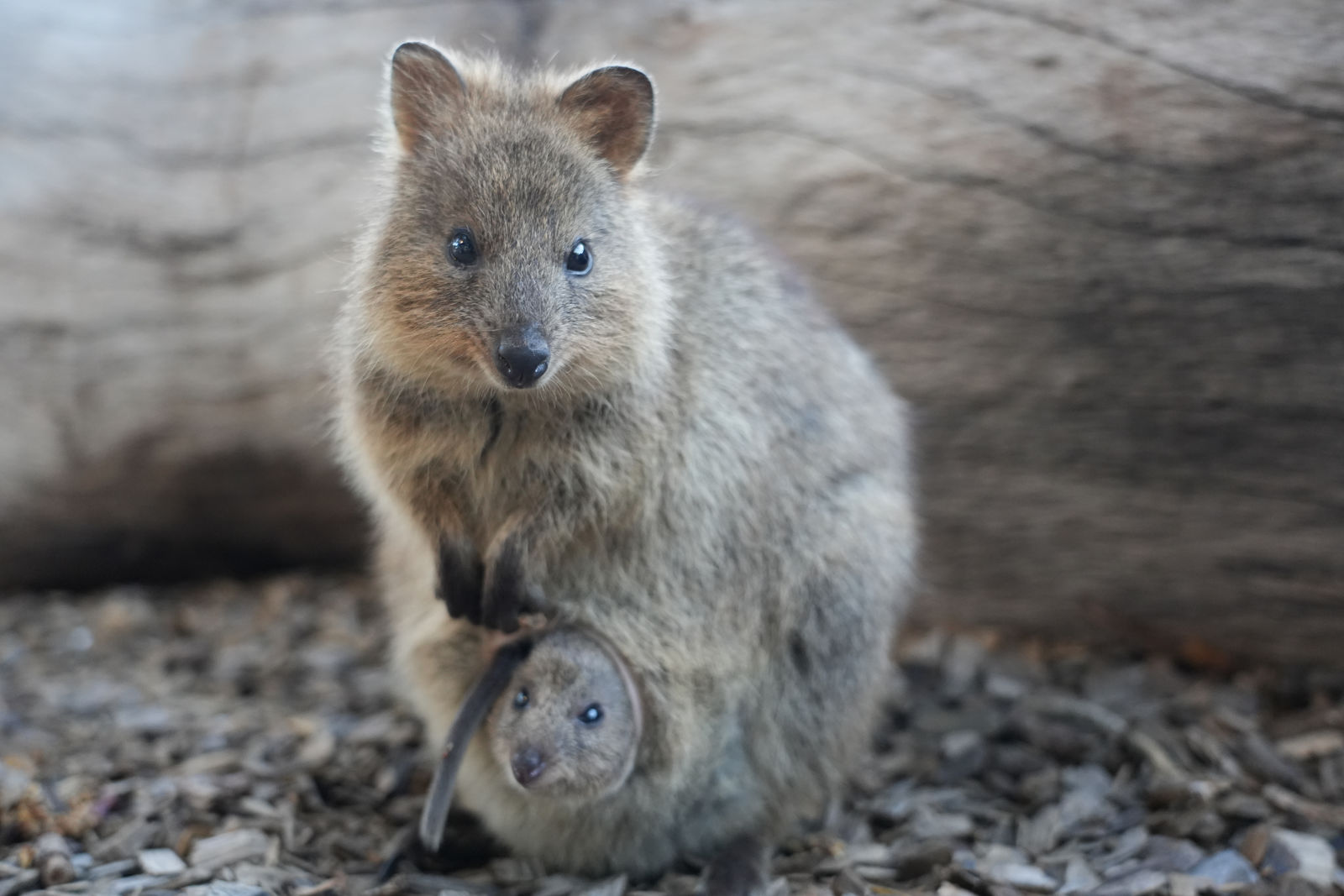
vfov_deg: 33.4
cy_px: 448
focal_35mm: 40
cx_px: 672
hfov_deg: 48.5
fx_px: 1493
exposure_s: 1/160
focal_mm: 40
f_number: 4
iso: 4000
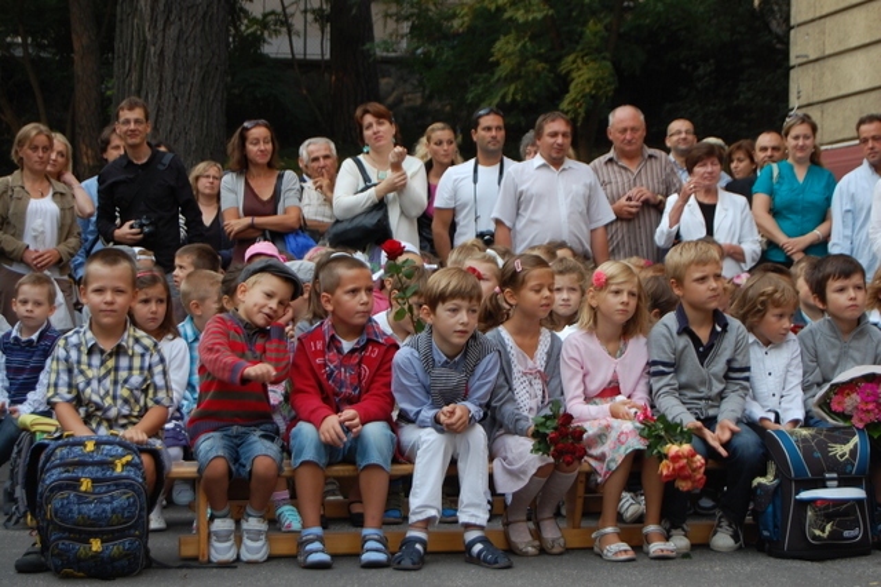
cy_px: 294
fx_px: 2018
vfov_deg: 16.5
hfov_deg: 24.6
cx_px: 440
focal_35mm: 82
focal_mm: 55
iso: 200
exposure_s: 1/125
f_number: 5.6
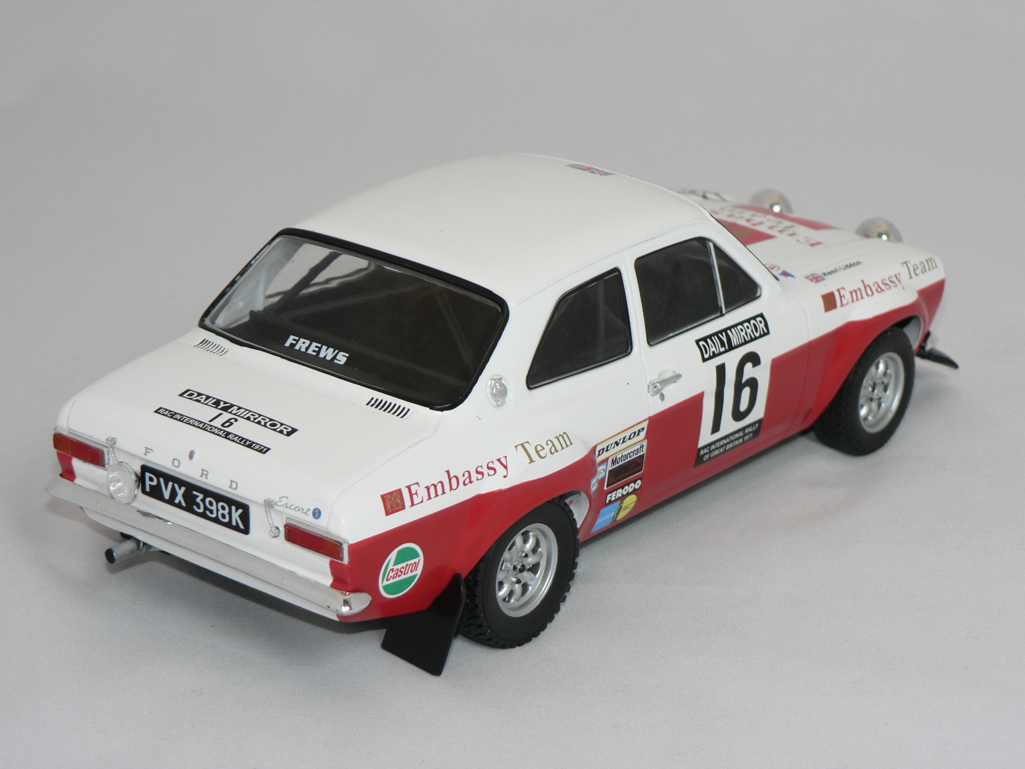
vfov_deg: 15.2
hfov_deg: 20.2
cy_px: 384
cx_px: 512
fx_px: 2872
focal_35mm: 97
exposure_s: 1/60
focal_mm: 16.2
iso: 80
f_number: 3.2
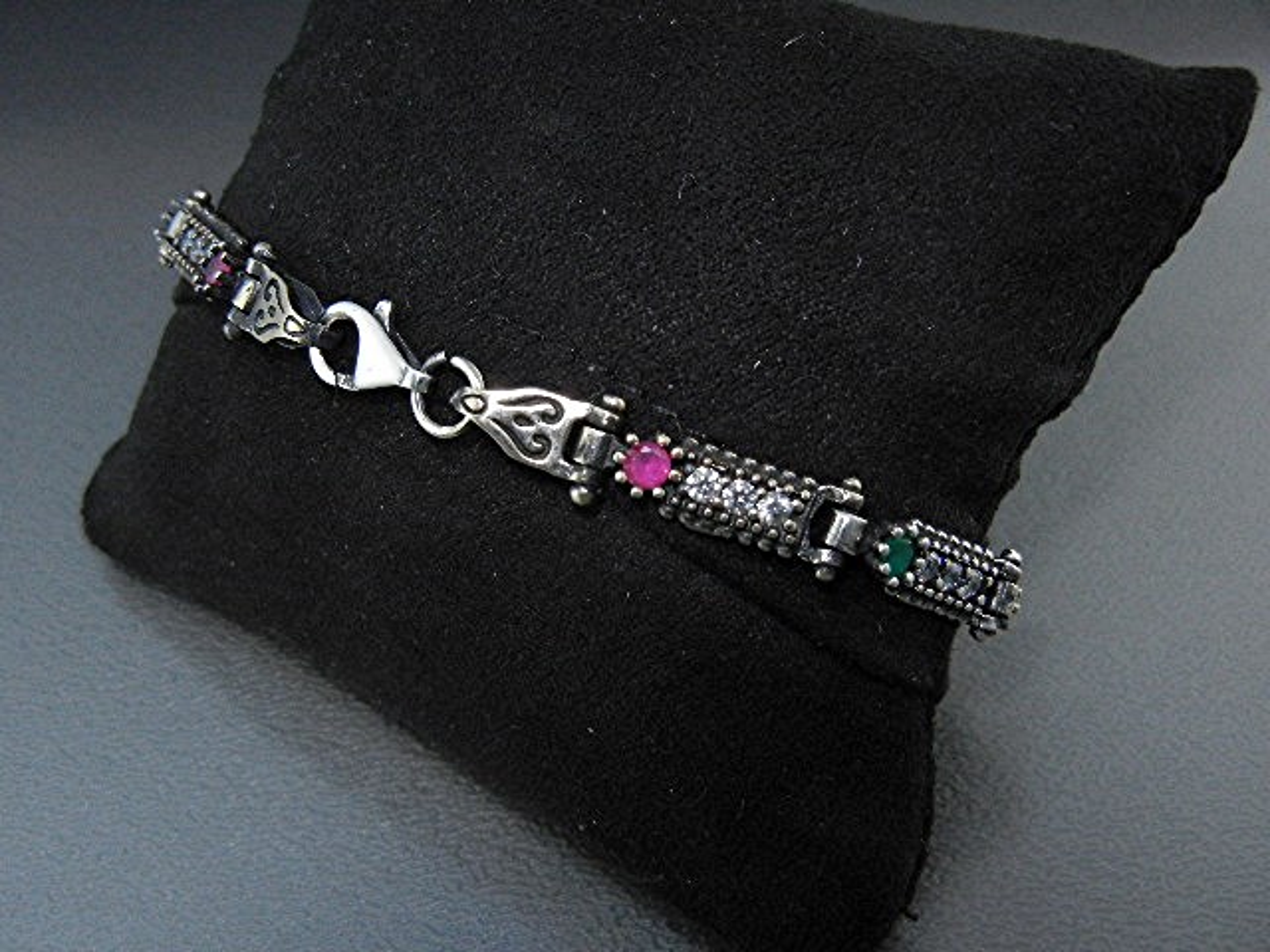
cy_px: 476
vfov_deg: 36.8
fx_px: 1431
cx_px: 635
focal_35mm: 39
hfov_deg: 47.9
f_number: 7.4
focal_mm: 7.1
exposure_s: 1/30
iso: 629
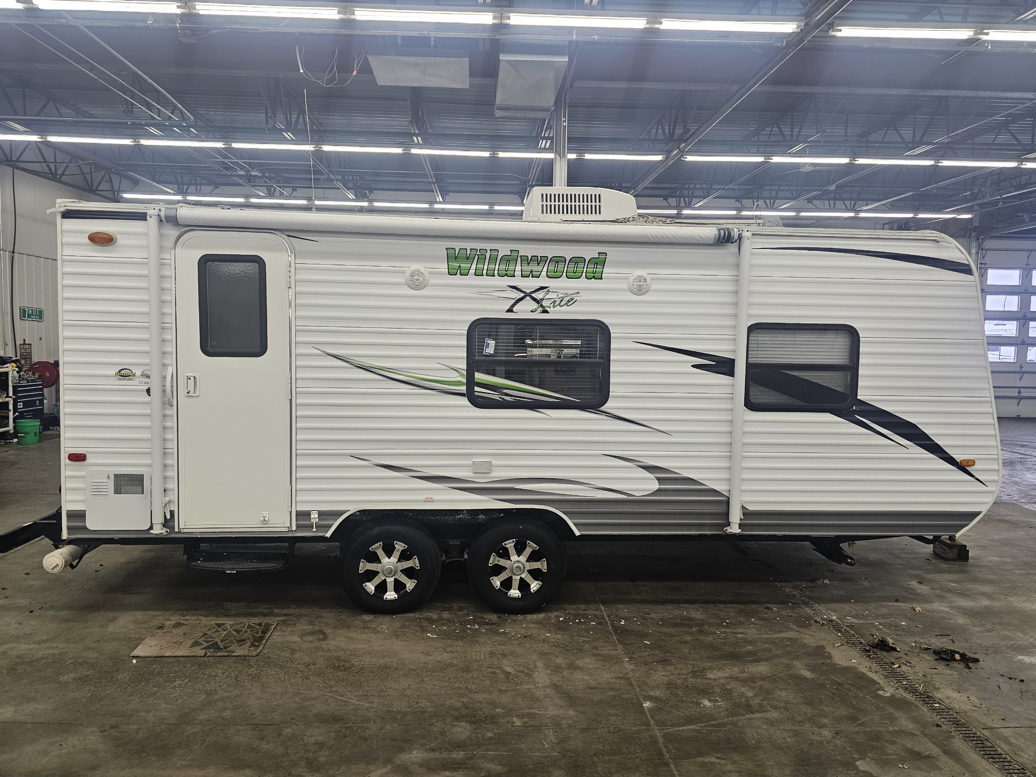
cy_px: 388
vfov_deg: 58.9
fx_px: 688
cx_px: 518
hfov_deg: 73.9
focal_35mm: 23
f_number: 1.7
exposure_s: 1/120
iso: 160
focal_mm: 6.3
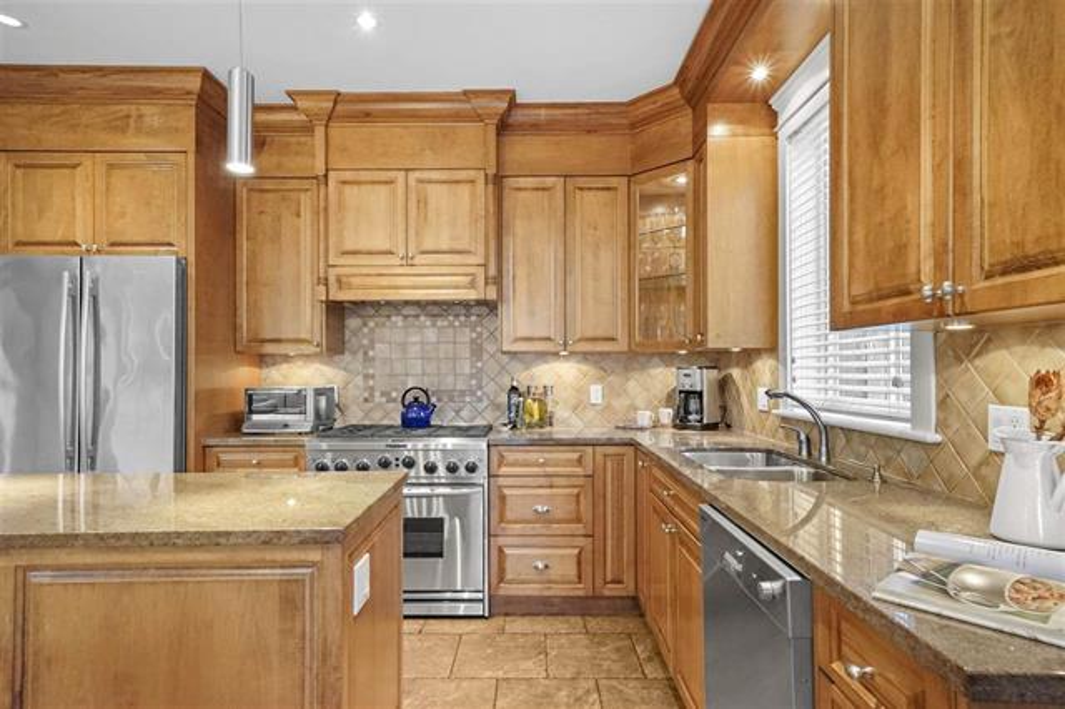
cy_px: 354
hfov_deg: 86.9
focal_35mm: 19
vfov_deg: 64.5
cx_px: 532
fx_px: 562
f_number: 11
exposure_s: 1/13
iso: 6400
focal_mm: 19
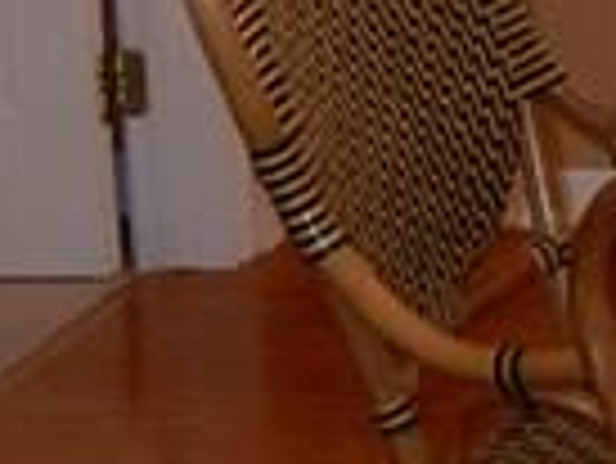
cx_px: 1066
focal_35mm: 224
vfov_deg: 6.4
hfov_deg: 8.5
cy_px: -545
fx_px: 3990
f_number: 4
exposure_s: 1/30
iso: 200
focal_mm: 5.4
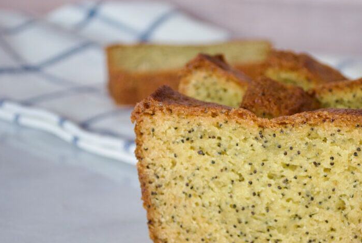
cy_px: 166
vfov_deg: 14.9
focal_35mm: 92
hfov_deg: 22.0
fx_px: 927
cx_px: 261
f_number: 5.3
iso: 200
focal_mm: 42
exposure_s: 1/40
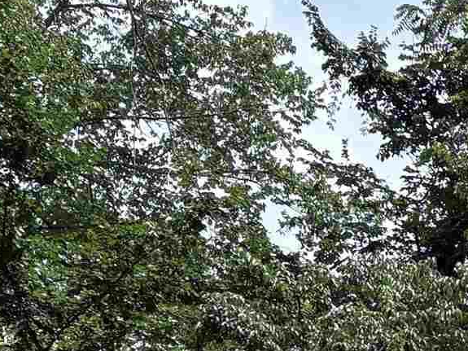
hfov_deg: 11.3
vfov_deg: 9.6
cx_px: 1187
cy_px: 812
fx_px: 1879
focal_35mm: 139
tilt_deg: +6.1
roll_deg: -1.6
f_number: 1.6
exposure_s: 1/2208
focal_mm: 5.96
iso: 64
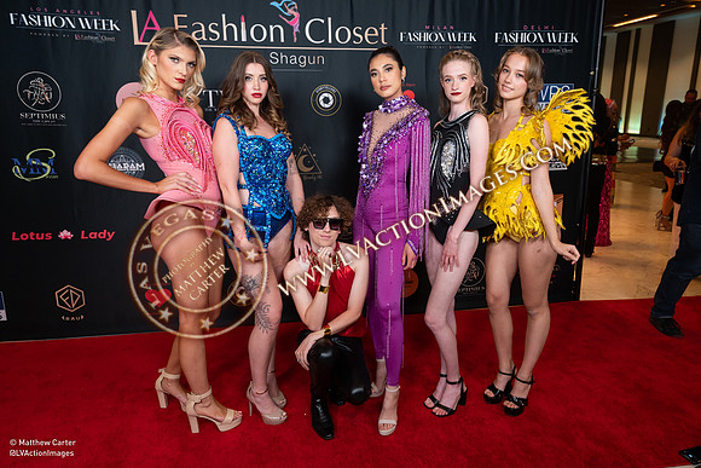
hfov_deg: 67.6
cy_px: 224
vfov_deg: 48.1
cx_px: 372
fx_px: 523
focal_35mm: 27
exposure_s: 1/125
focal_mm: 24
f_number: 4
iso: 800
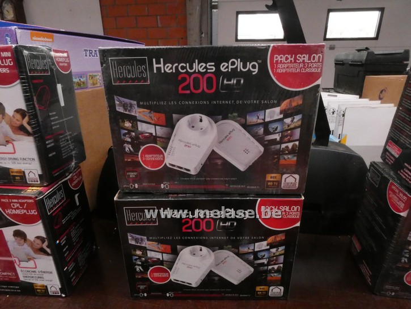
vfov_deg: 66.0
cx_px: 206
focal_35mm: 20
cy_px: 154
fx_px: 238
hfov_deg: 81.7
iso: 1250
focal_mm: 3.6
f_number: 8
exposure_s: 1/60
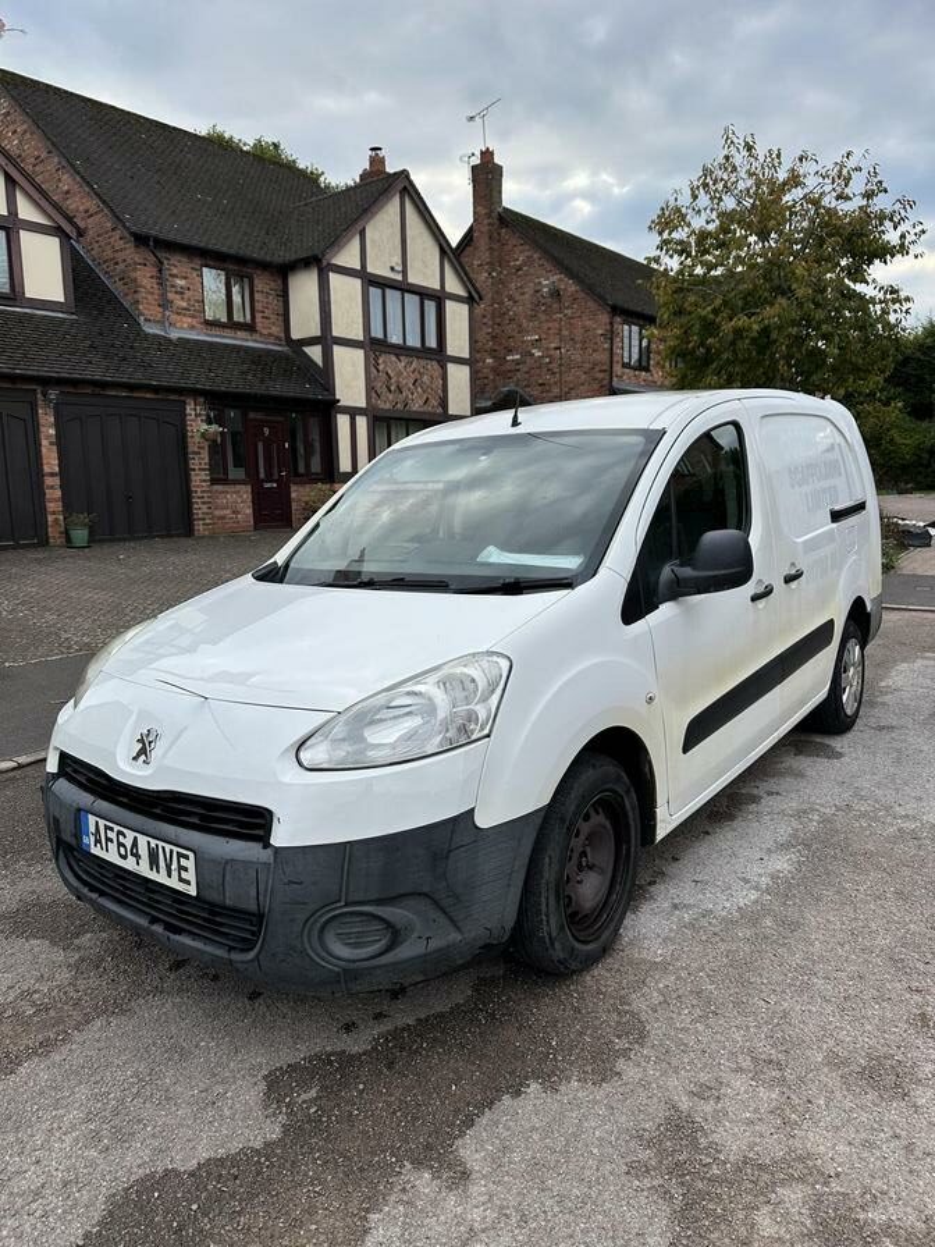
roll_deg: +0.7
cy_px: 624
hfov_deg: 56.8
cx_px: 468
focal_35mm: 24
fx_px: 864
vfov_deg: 71.6
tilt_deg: -9.6
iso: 80
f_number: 1.78
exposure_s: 1/1198
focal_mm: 6.86
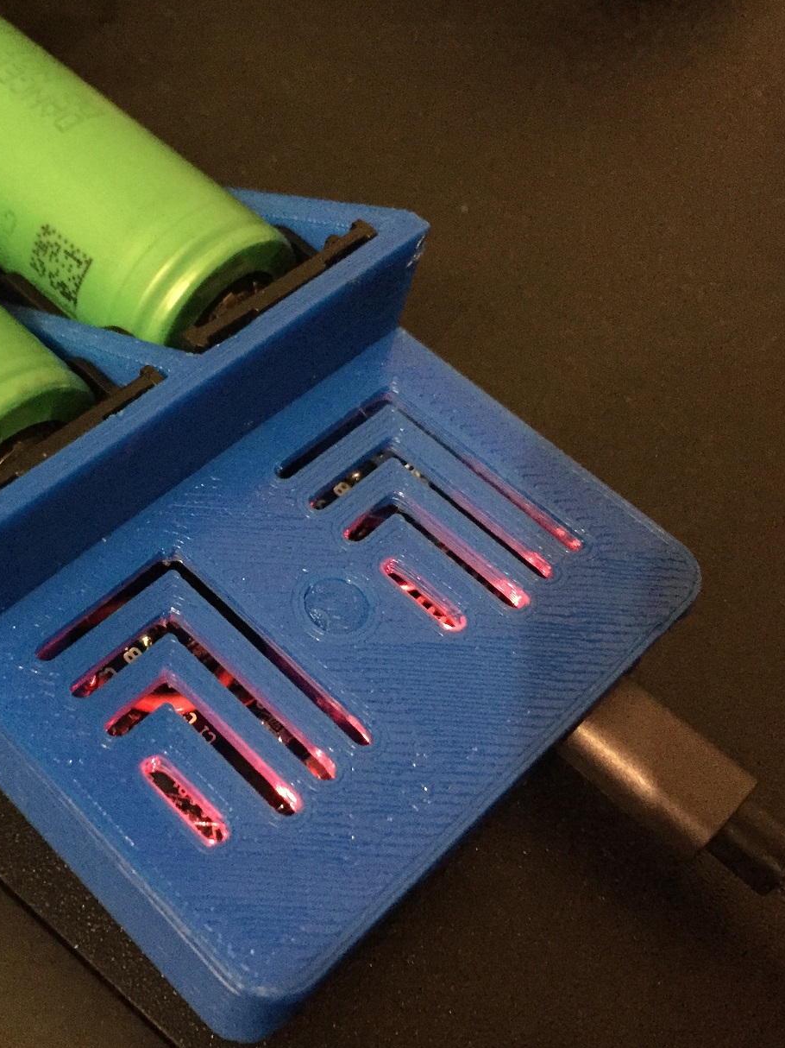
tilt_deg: -57.4
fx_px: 1180
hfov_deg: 35.8
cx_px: 173
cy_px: 521
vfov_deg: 47.9
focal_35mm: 39
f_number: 2.2
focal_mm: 4.15
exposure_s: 1/17
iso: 1000
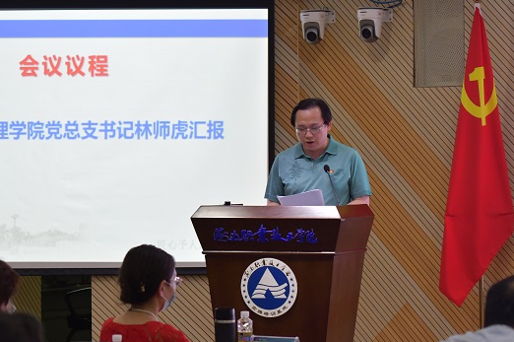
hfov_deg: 12.8
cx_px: 190
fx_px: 2297
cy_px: 214
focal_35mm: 161
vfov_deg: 8.5
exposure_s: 1/160
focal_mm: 80
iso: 1100
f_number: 4.5
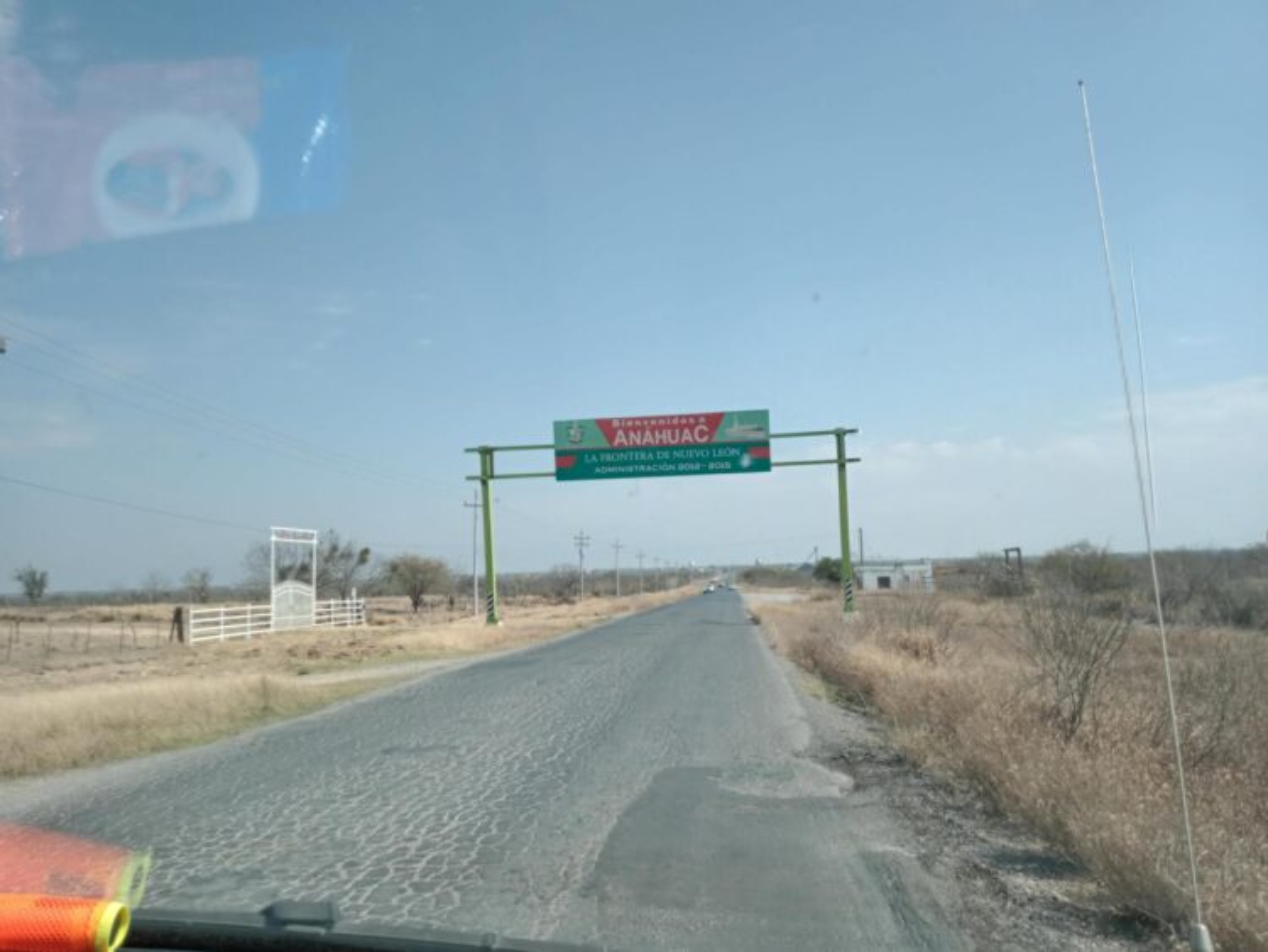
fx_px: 1026
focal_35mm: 28
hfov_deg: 63.4
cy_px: 476
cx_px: 634
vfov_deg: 49.8
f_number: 2.2
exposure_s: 1/1098
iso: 117
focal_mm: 3.37
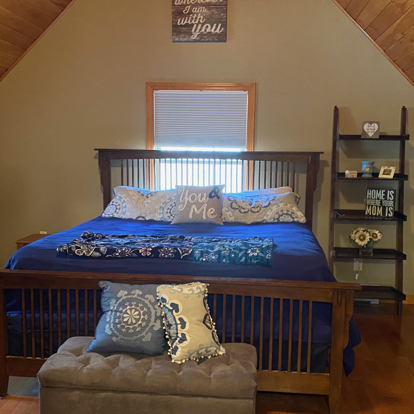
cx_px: 217
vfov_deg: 43.8
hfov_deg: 43.8
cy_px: 216
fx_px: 514
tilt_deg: -7.4
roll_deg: -1.5
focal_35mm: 38
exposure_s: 1/30
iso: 800
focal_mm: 4.25
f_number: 1.8
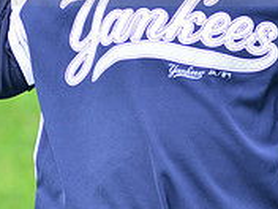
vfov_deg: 2.9
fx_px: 4072
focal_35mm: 507
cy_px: -40
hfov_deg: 3.9
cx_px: 199
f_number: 5.6
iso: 320
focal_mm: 160
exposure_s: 1/200
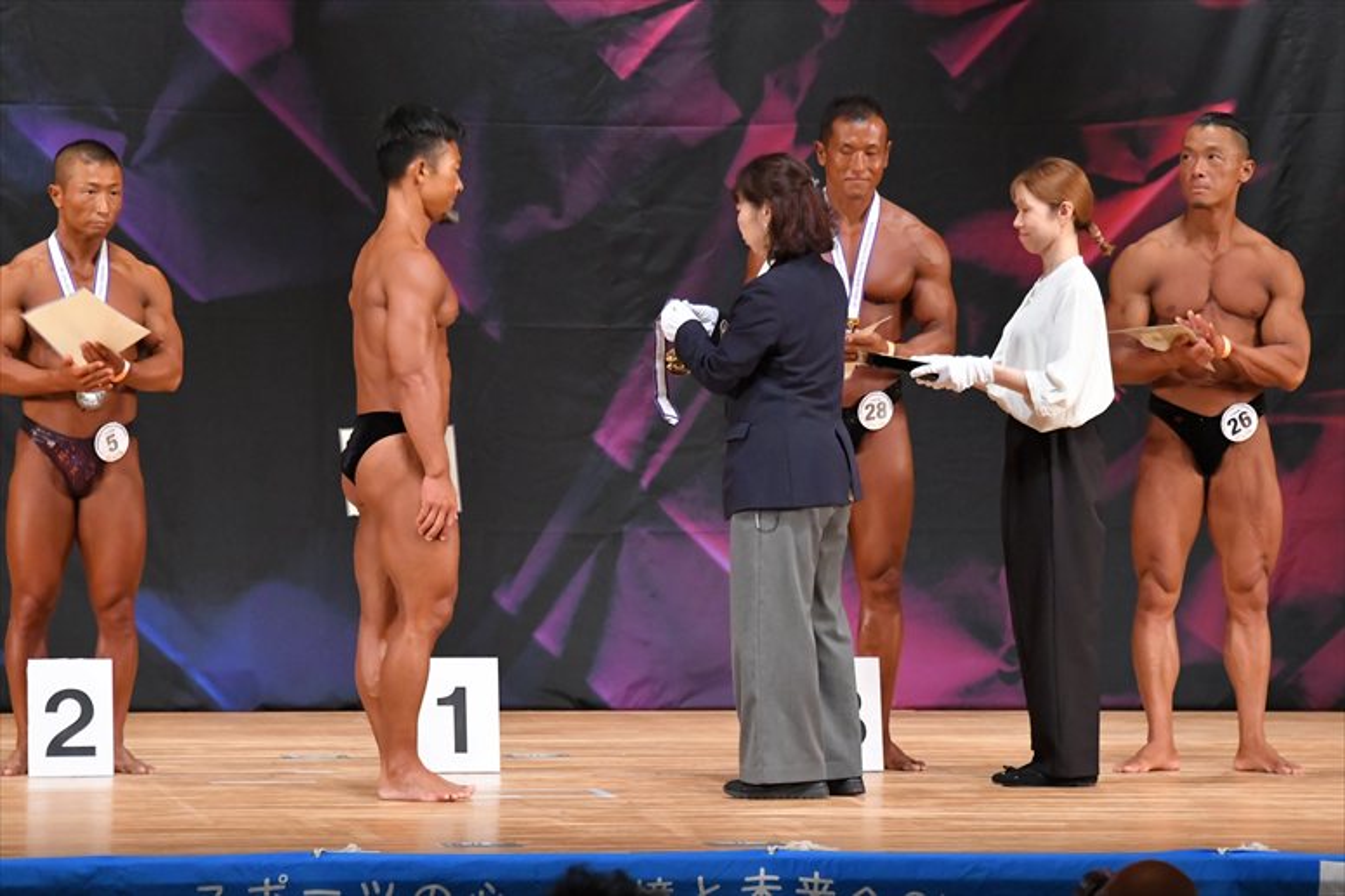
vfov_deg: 5.7
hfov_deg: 8.6
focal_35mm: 240
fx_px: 8962
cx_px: 672
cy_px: 448
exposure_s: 1/400
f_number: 5.6
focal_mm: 160
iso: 6400
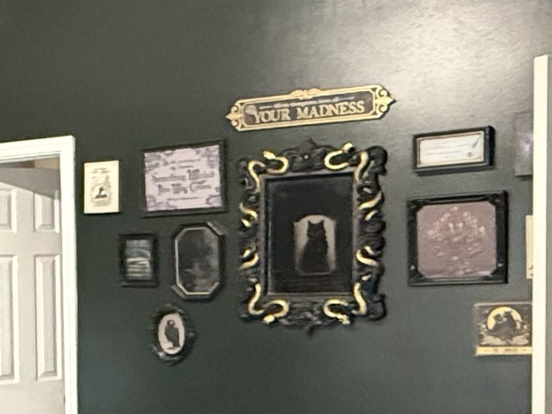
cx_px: -78
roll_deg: +2.8
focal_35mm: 69
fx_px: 1100
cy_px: 358
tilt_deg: -4.8
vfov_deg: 20.9
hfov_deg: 25.7
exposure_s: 1/46
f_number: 2.2
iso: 1250
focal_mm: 2.22
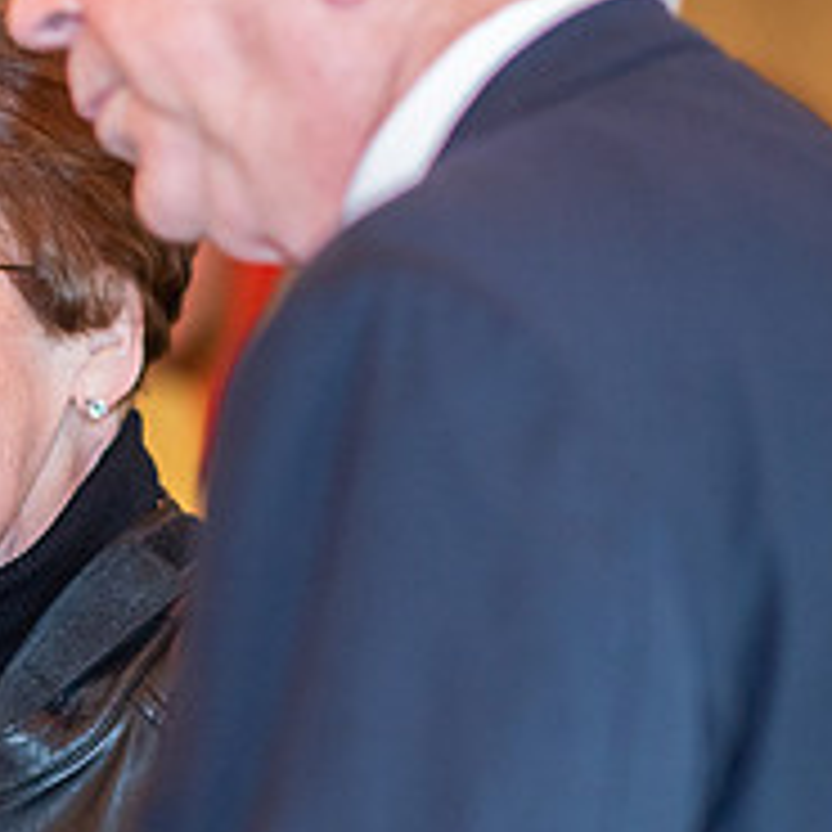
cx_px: -280
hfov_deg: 7.4
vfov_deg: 7.5
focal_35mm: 233
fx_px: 6336
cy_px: 515
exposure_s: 1/200
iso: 800
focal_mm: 85
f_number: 2
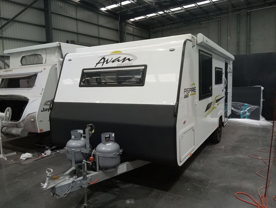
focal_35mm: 28
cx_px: 138
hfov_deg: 63.4
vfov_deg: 49.8
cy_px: 104
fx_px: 224
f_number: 1.8
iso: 592
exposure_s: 1/33.3
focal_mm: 3.98
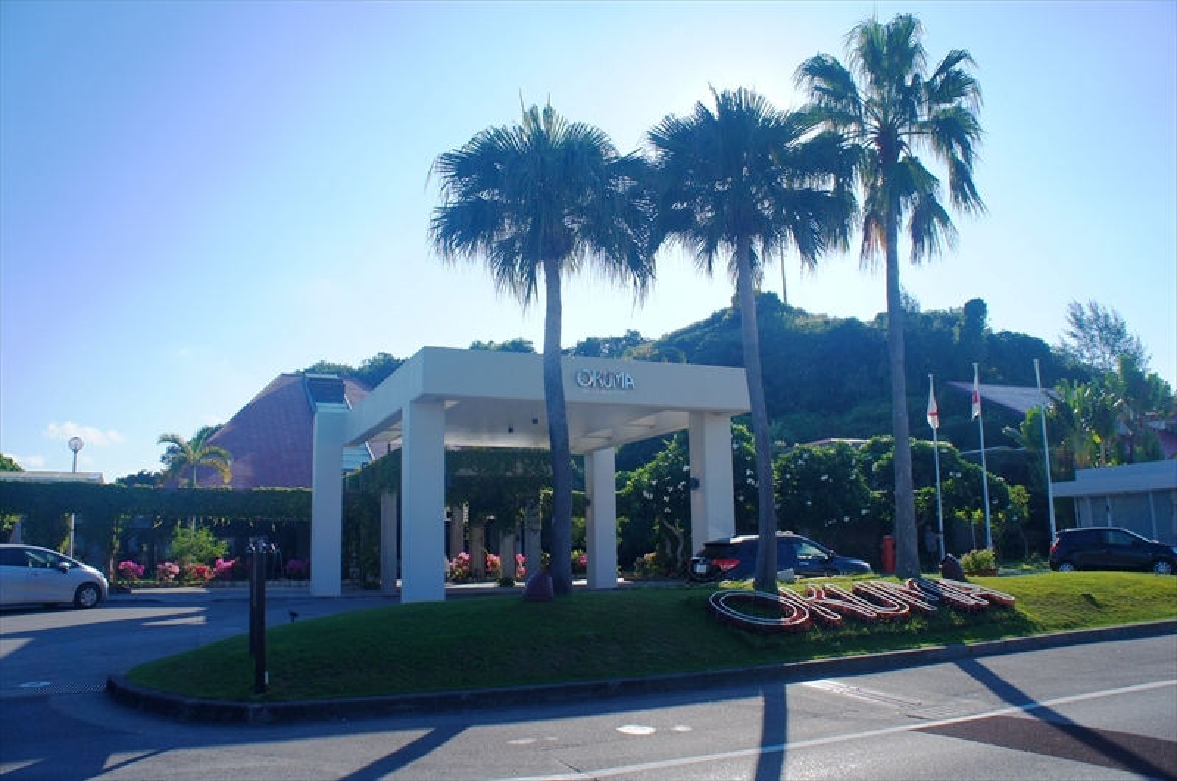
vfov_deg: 47.8
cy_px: 390
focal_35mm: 27
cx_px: 588
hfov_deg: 67.5
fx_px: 881
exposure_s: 1/500
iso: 200
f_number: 7.1
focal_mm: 18
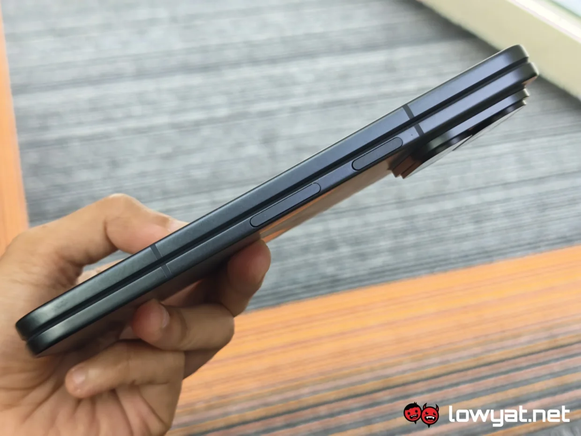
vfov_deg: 31.5
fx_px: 772
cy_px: 218
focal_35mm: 46
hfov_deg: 41.2
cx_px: 290
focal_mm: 5.4
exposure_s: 1/50
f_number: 1.6
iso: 200
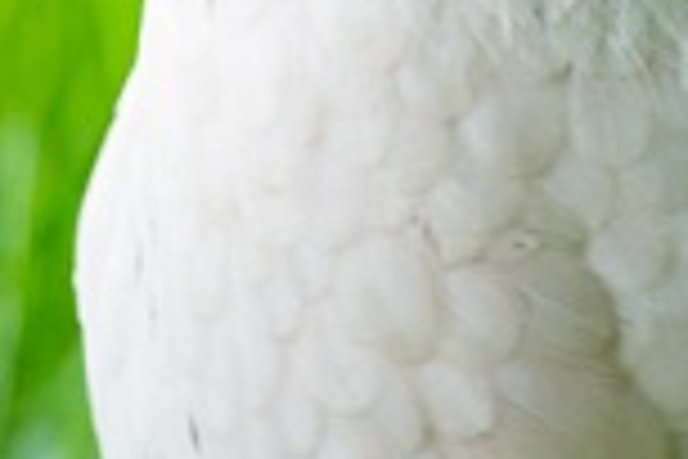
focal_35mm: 899
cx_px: 434
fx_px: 17180
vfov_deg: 1.5
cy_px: -547
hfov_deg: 2.3
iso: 200
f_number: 6.3
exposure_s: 1/160
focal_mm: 200
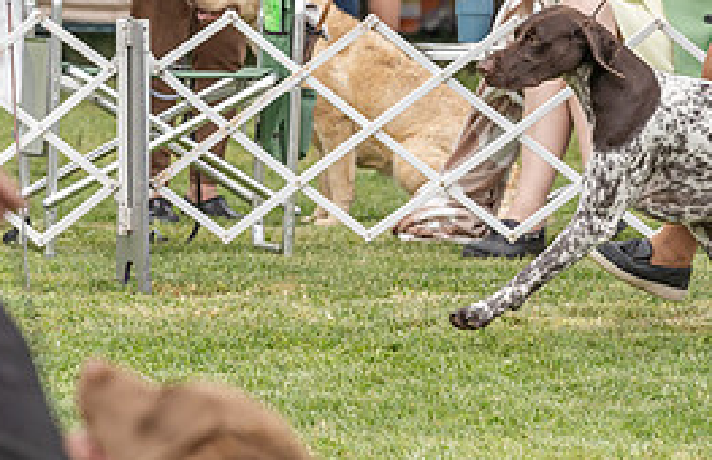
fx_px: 8151
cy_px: 64
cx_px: 611
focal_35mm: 416
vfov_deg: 3.2
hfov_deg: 5.0
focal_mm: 165
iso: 400
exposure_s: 1/1000
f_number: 4.5
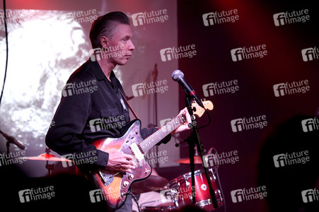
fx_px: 815
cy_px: 106
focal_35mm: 92
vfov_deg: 14.8
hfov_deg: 22.2
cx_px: 160
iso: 2000
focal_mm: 92
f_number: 3.5
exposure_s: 1/160
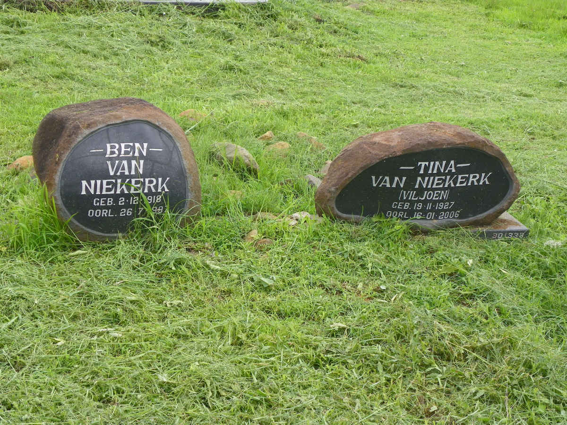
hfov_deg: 30.3
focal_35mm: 64
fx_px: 1048
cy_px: 212
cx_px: 284
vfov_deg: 22.9
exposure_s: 1/125
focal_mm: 11.4
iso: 64
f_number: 3.5
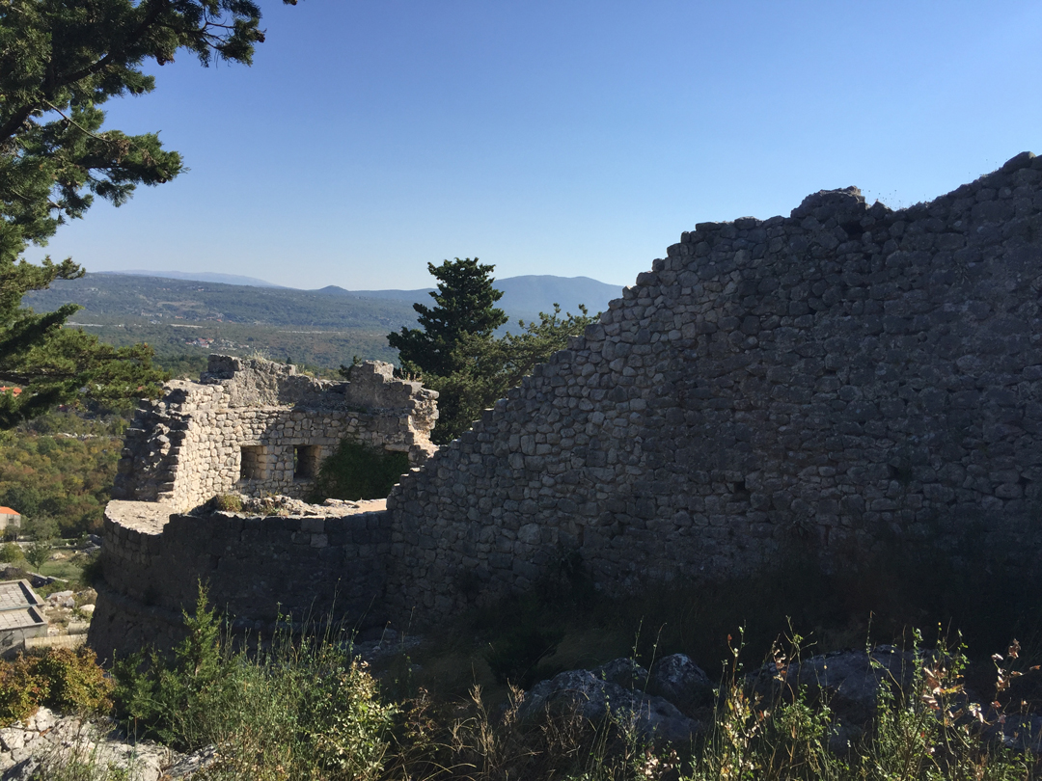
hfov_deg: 61.7
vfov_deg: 48.2
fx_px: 873
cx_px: 521
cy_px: 390
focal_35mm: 29
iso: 32
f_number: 2.2
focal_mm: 4.15
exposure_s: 1/1980
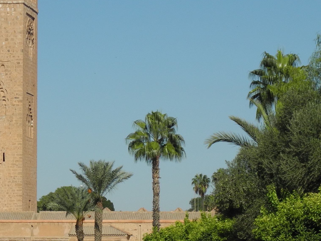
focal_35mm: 225
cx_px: -26
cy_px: 74
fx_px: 2086
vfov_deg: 6.6
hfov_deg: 8.7
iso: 100
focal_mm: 20.1
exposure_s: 1/1250
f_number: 5
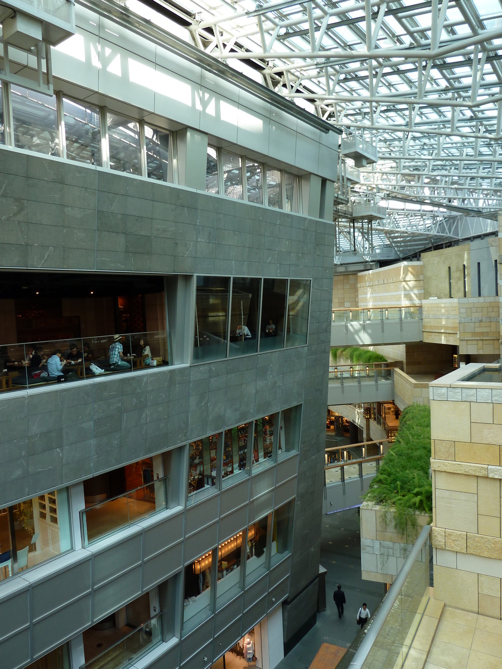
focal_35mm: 25
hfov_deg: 54.9
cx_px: 251
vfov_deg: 69.4
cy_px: 334
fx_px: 483
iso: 80
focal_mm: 4.1
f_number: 3.3
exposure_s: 1/40
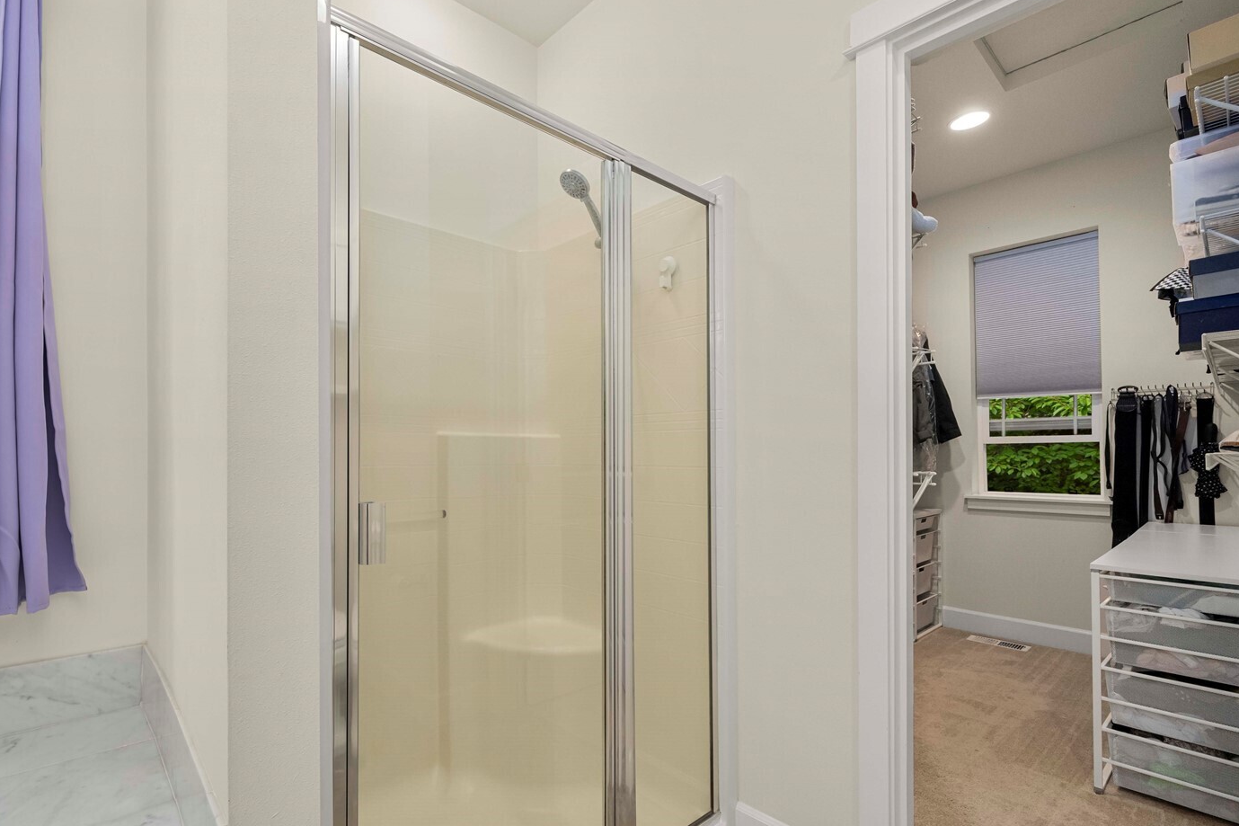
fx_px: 551
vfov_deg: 73.6
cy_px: 443
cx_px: 544
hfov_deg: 96.3
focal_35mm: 16
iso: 400
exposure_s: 1/30
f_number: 7.1
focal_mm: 13
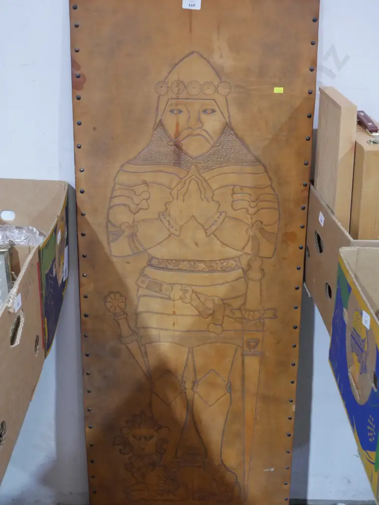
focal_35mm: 48
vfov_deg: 39.6
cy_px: 252
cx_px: 190
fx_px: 700
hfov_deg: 30.3
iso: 2500
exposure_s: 1/60
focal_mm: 24
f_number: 5.2
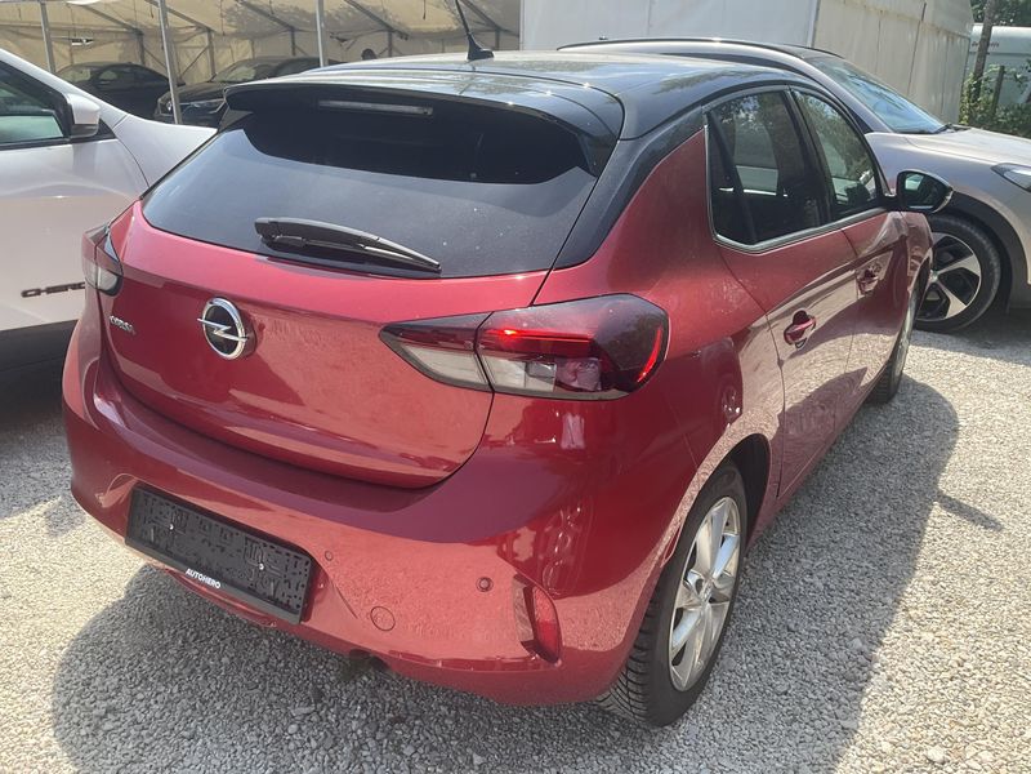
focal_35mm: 29
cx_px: 516
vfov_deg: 48.2
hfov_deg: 61.7
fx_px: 864
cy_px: 387
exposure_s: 1/683
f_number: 1.8
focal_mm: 3
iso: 25
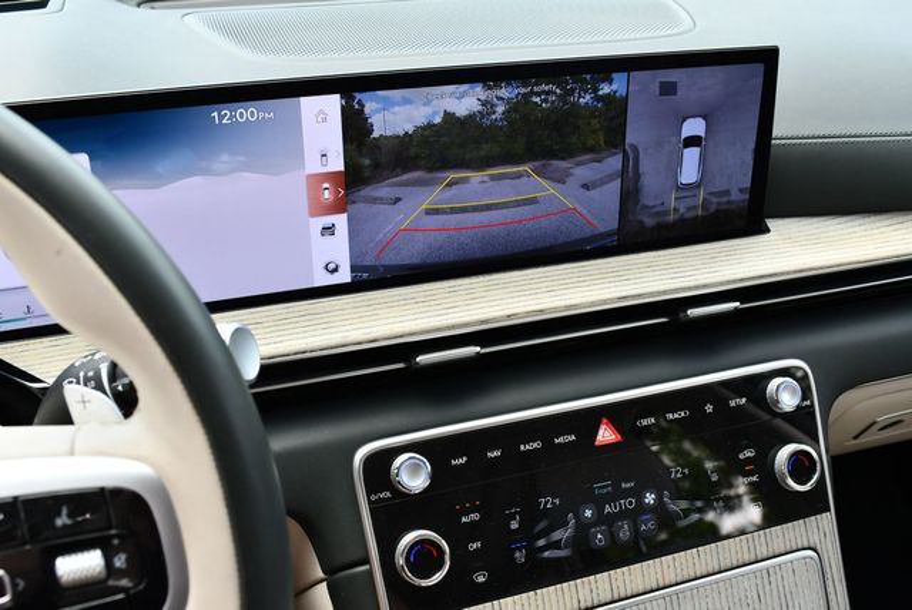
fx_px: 913
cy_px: 305
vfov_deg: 36.9
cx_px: 456
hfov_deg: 53.1
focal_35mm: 36
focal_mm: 18
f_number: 5
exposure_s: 1/250
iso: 400
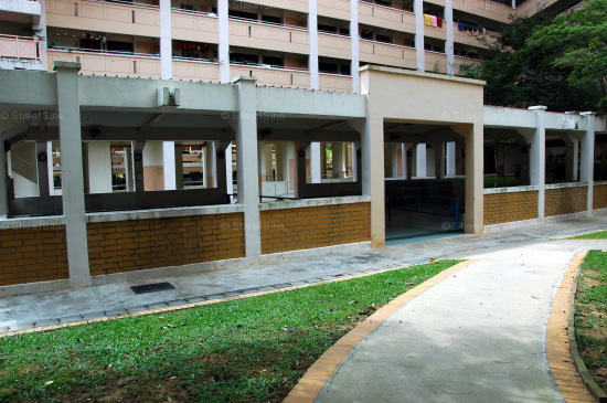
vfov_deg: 47.8
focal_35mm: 27
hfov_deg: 67.5
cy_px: 202
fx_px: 455
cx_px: 304
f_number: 8
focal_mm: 18
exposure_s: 1/200
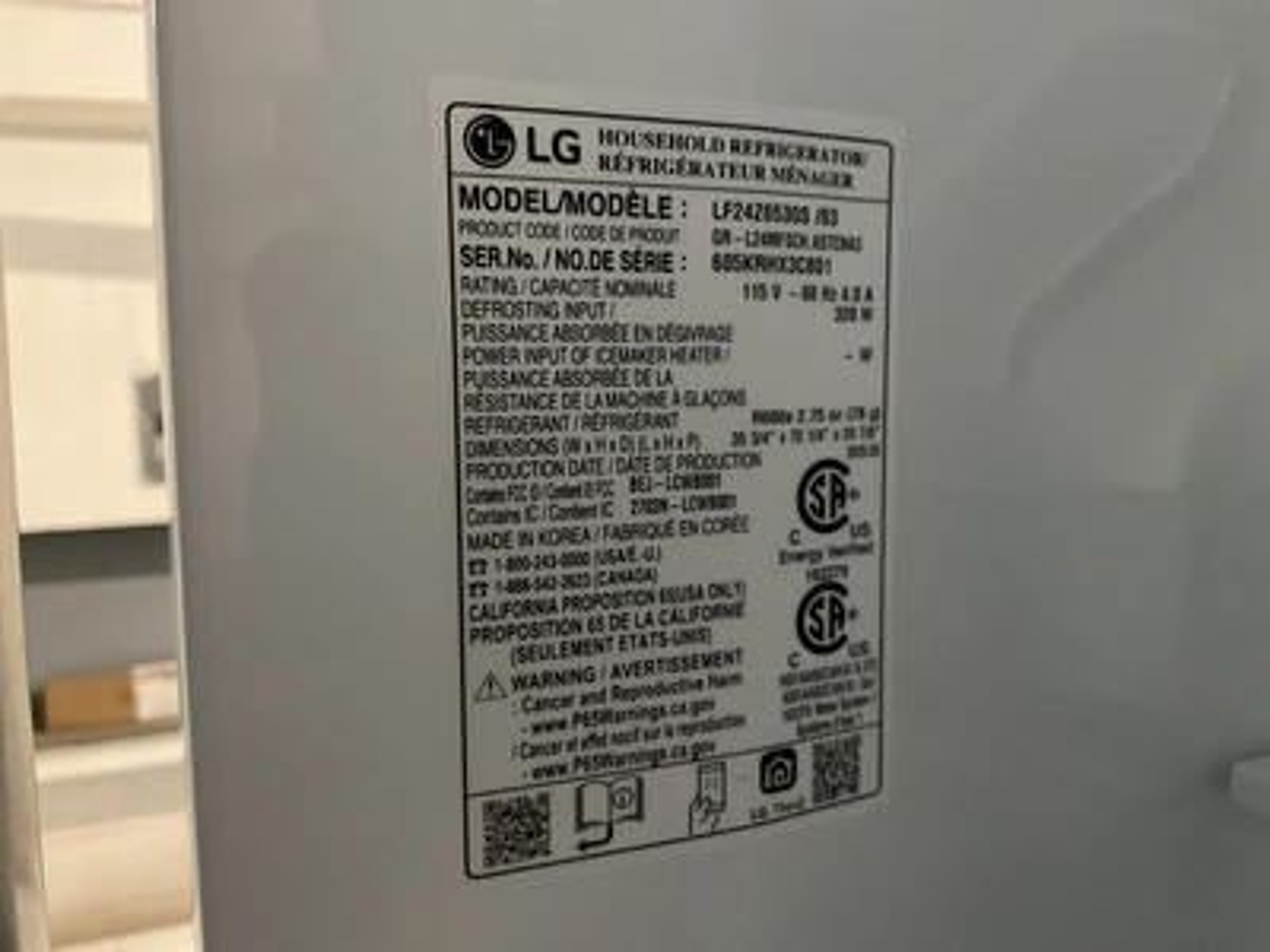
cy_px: 476
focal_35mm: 29
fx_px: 1064
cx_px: 635
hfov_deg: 61.7
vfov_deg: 48.2
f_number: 1.8
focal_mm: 3
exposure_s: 1/30
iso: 400
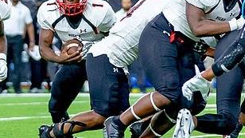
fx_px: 3202
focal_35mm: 493
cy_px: 2
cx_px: 210
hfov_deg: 4.4
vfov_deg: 2.5
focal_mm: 95
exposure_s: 1/1500
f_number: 2.8
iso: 2000
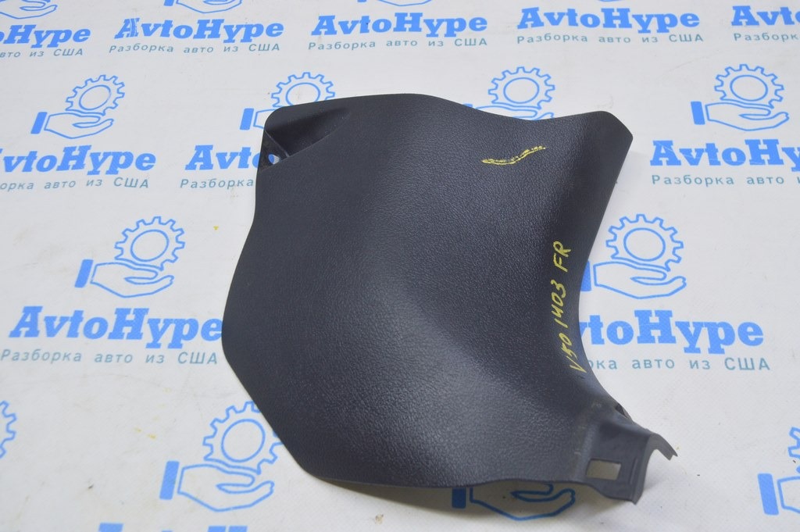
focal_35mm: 38
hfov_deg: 51.3
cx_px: 400
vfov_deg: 35.4
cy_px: 266
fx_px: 833
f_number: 5.6
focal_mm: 25
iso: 400
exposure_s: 1/20
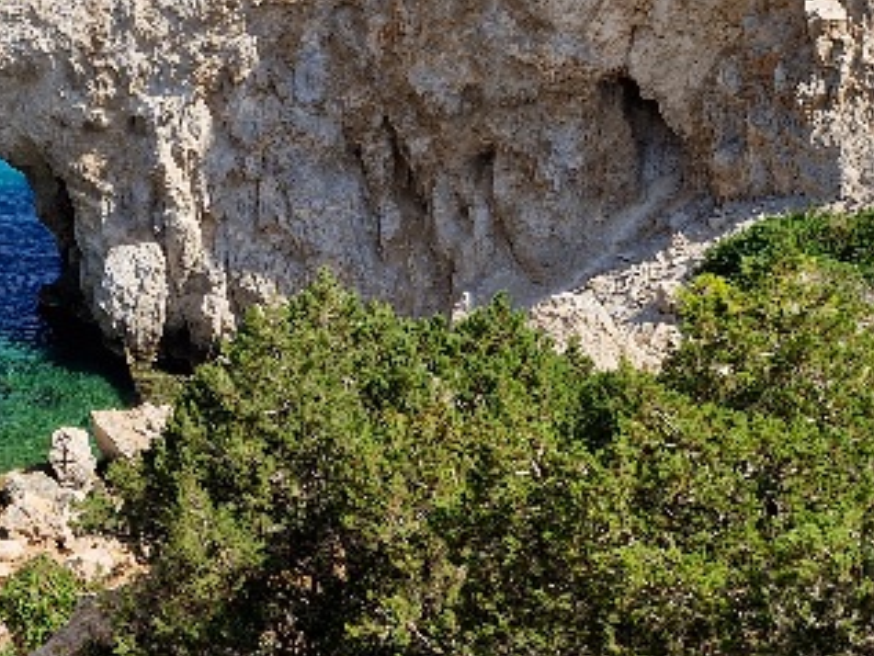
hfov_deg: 29.2
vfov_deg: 24.7
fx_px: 1465
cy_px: 91
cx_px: -146
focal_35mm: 58
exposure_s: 1/1667
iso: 50
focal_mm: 5.4
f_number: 1.8
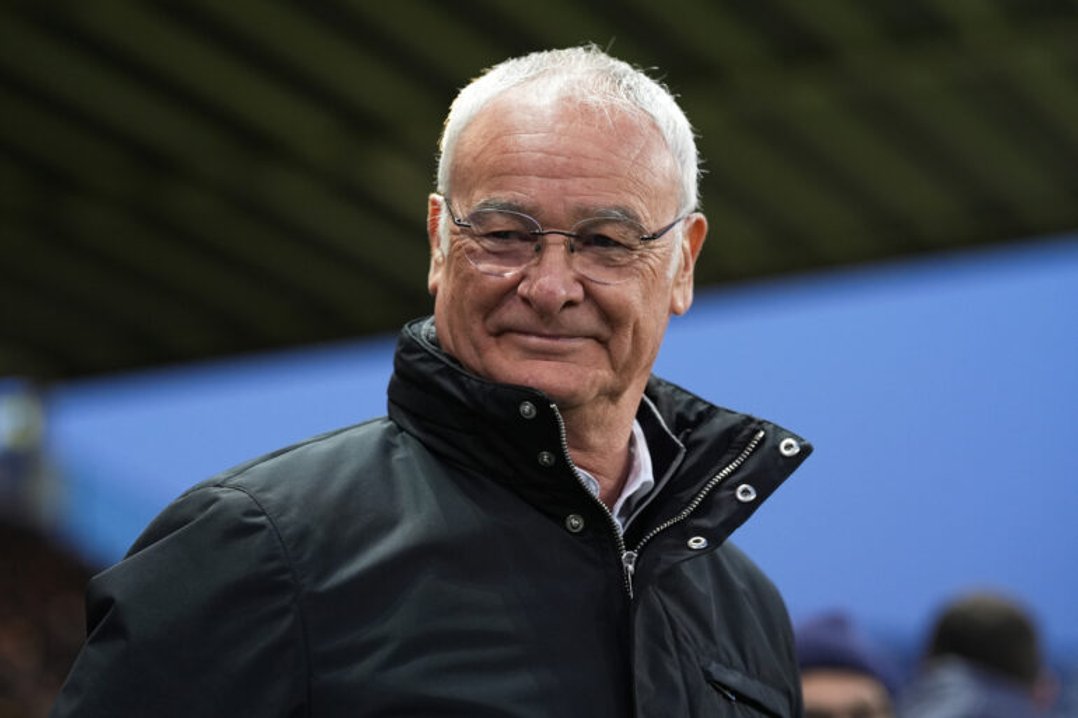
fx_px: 3742
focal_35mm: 125
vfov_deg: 11.0
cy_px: 359
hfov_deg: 16.4
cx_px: 539
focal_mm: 125
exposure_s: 1/400
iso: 2000
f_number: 3.5
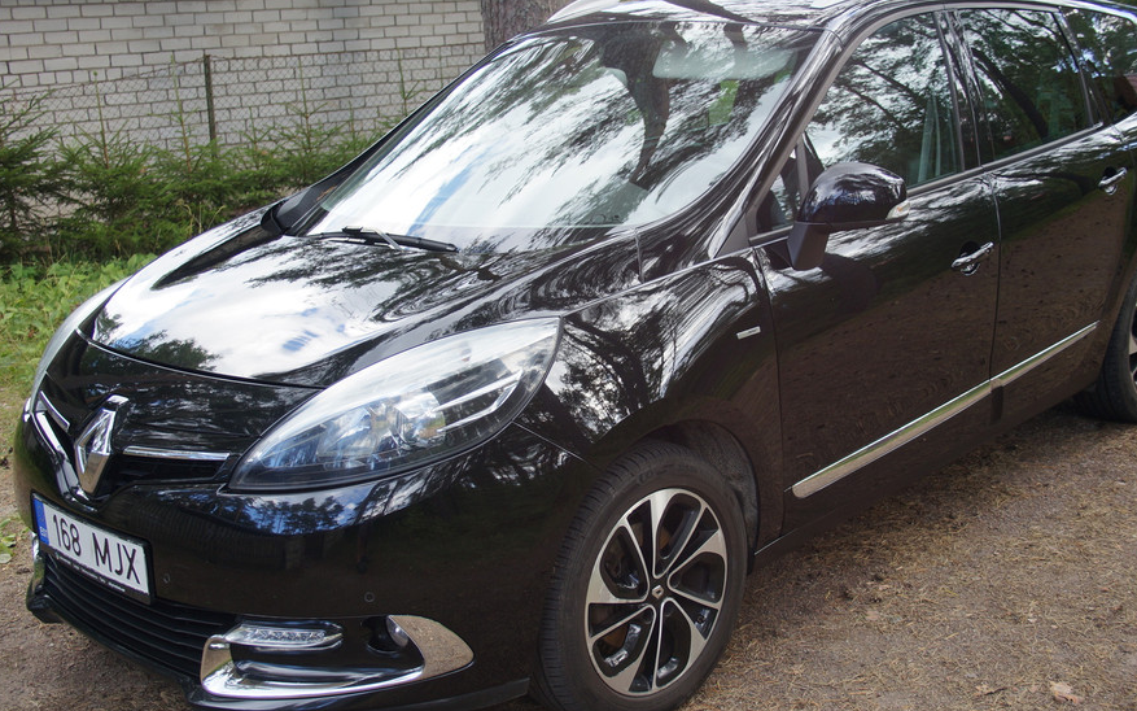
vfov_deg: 28.9
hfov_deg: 44.8
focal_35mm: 45
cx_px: 598
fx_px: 1380
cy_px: 344
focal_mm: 27
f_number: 4.5
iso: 100
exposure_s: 1/80
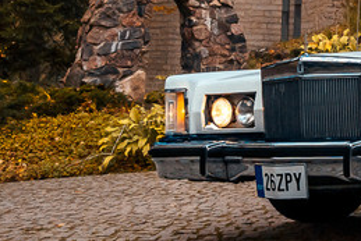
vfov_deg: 14.2
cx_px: 467
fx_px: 933
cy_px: -56
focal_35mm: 93
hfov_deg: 20.1
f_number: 9
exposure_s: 1/80
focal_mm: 17
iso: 400
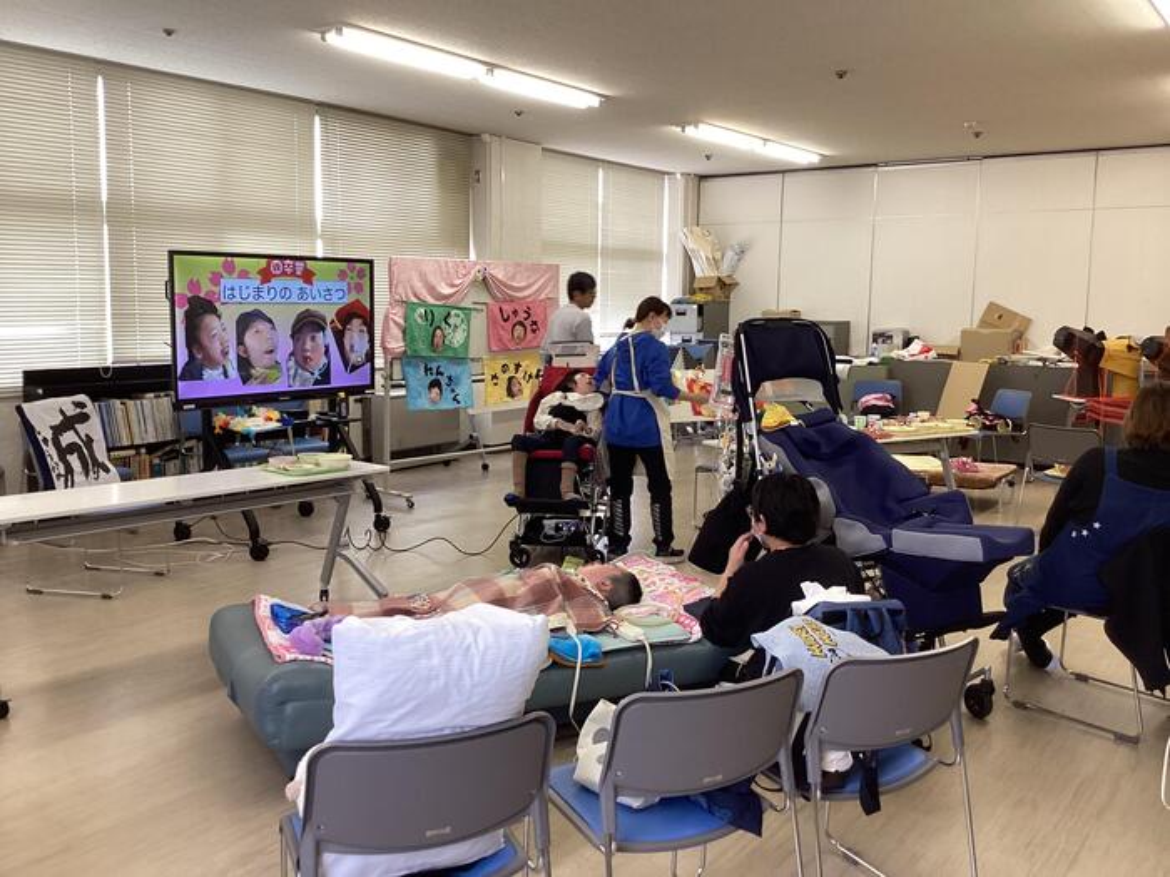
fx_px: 1048
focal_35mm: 31
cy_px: 438
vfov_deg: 45.4
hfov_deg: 58.4
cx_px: 585
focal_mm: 3.3
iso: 100
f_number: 2.4
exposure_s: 1/60
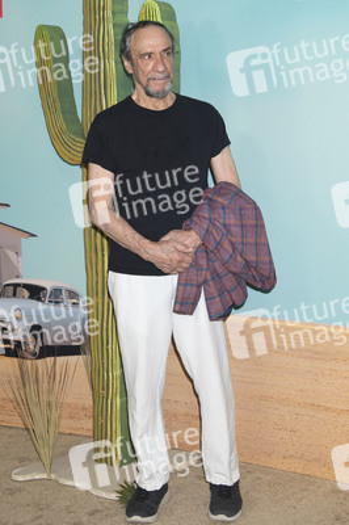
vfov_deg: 39.6
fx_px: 728
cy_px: 262
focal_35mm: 50
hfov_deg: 26.9
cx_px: 174
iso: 400
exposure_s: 1/200
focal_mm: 50
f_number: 5.6
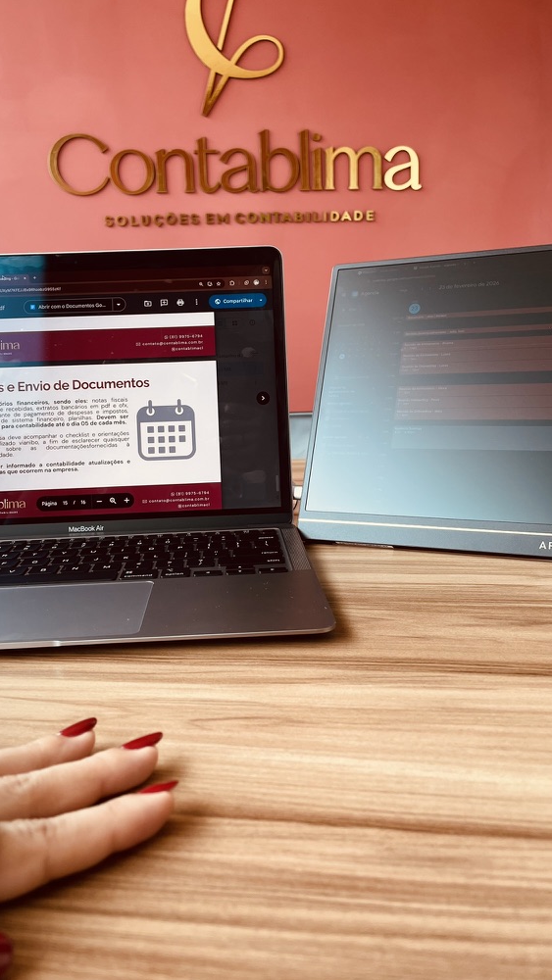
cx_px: 247
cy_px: 483
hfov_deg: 40.2
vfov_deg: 66.1
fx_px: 754
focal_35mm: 29
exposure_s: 1/121
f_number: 1.6
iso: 64
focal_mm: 4.2
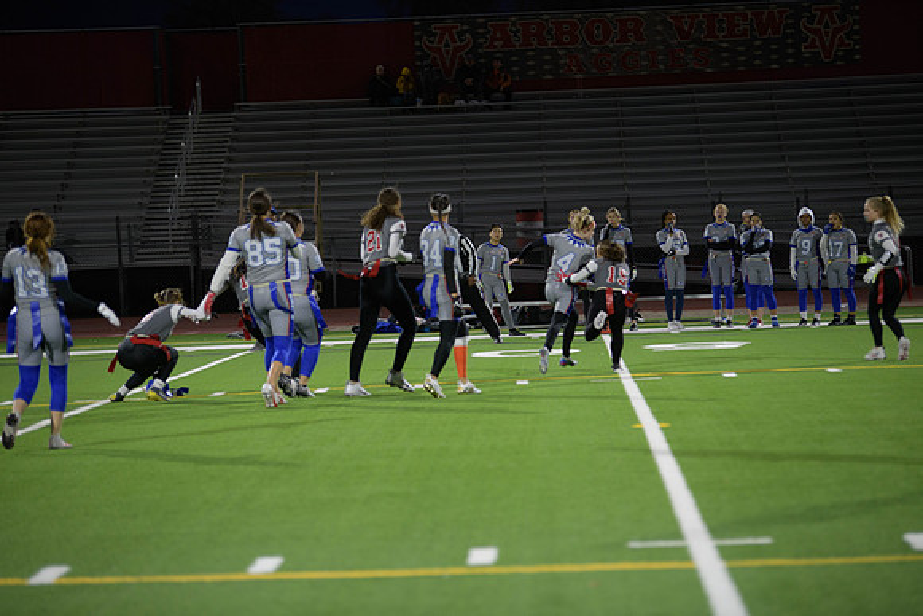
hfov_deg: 14.7
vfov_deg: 9.8
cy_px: 308
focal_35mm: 140
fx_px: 3590
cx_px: 462
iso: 800
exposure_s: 1/200
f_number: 2.8
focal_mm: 140
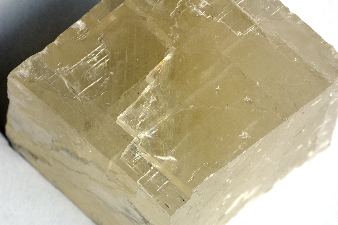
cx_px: 169
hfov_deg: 13.7
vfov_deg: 9.1
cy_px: 112
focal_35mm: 150
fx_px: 1407
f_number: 22
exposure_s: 1/10
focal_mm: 100
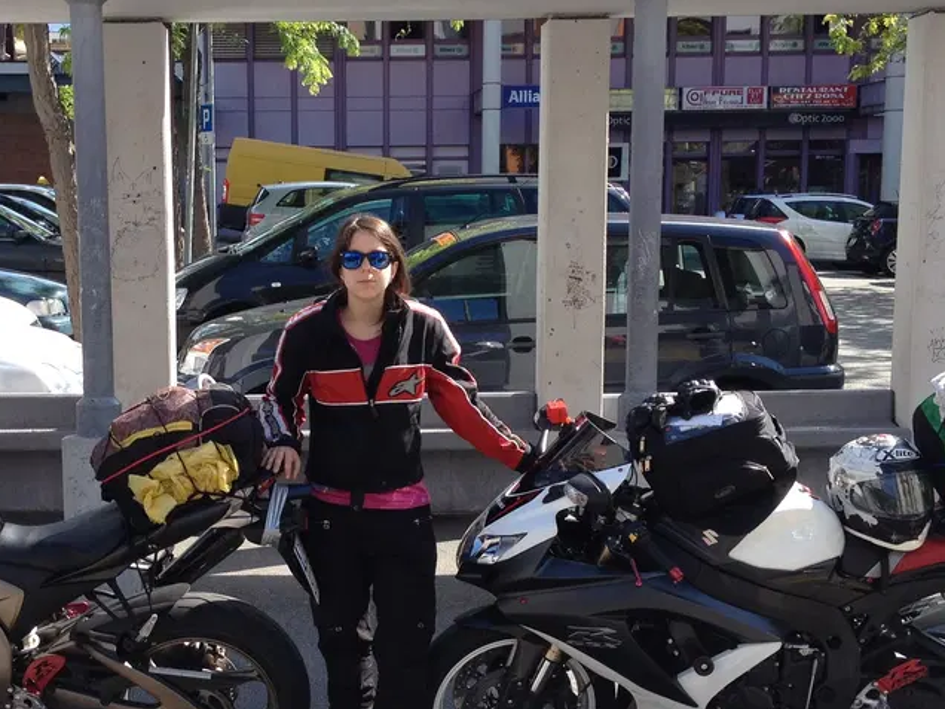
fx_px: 1802
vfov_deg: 22.2
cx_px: 345
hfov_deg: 29.3
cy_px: 455
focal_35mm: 66
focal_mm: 4.28
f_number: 2.4
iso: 64
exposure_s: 1/600
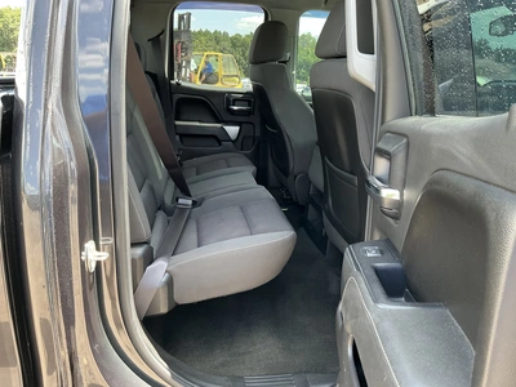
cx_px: 258
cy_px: 194
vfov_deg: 49.7
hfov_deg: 63.4
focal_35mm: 28
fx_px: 417
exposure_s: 1/122
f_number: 1.8
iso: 40
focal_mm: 3
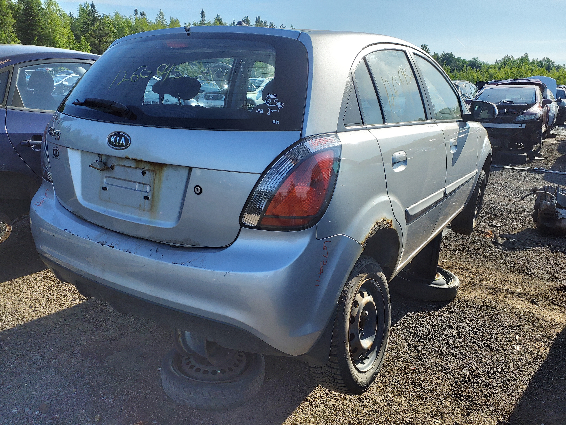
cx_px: 283
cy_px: 212
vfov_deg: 53.1
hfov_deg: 67.3
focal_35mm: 26
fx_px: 425
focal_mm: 3.58
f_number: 1.9
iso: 40
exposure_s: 1/480
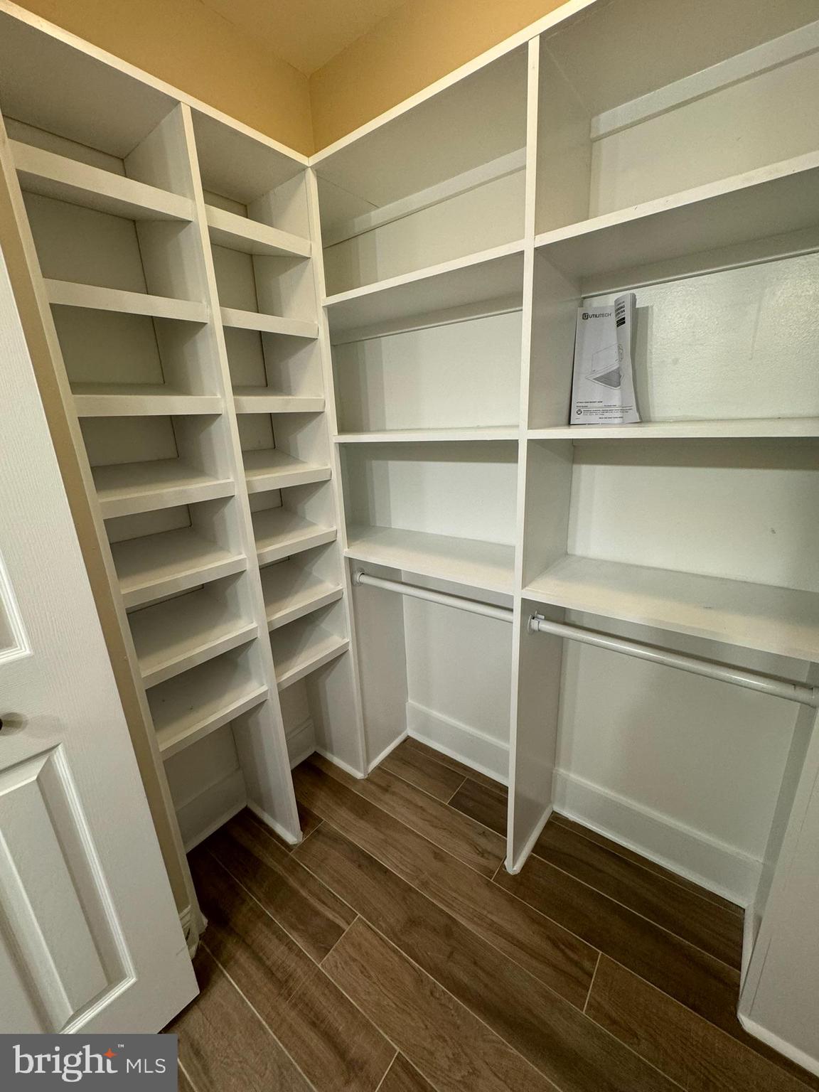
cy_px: 546
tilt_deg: -16.8
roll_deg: +2.2
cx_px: 410
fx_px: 442
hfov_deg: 85.7
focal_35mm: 14
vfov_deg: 102.1
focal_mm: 2.22
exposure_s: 1/60
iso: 160
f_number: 2.2
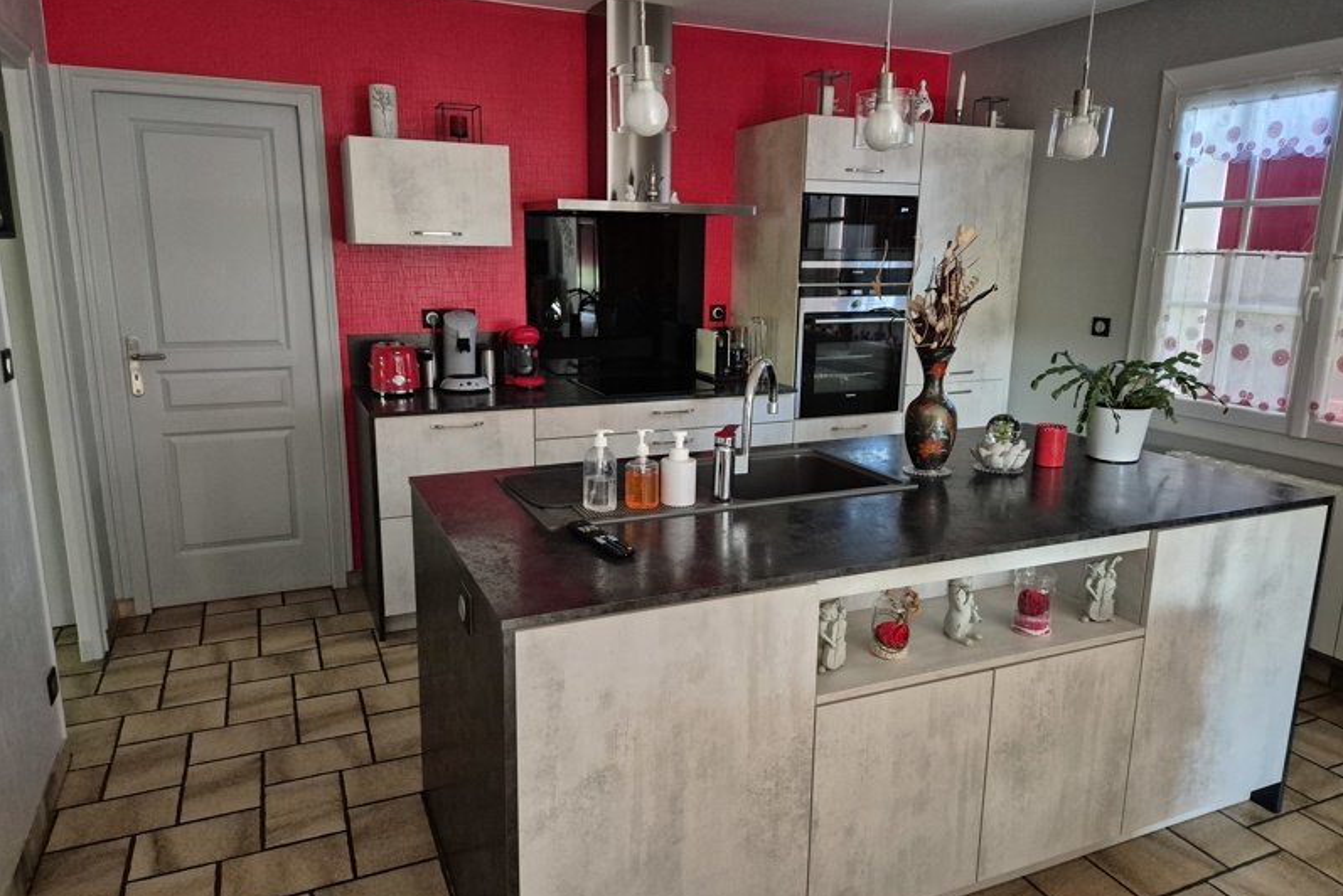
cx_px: 672
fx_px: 896
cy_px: 441
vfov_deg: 53.2
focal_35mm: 24
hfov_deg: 73.7
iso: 1600
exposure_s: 1/100
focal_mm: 5.4
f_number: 1.8
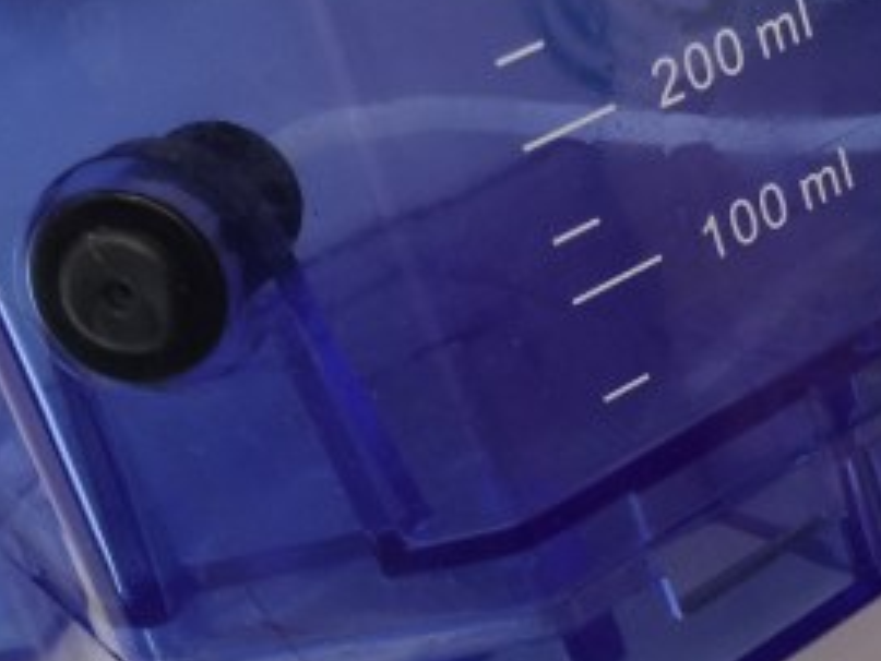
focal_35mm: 69
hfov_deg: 28.1
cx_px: 481
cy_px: 216
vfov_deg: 21.2
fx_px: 1757
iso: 64
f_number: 2.2
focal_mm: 4.15
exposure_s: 1/4
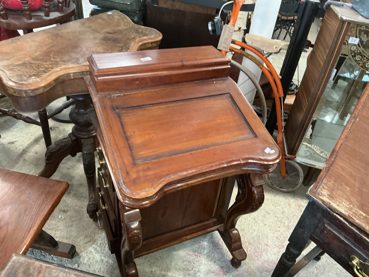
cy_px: 138
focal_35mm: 29
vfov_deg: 48.2
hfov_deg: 61.7
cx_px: 184
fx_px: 309
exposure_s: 1/33
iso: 250
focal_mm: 3
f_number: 1.8
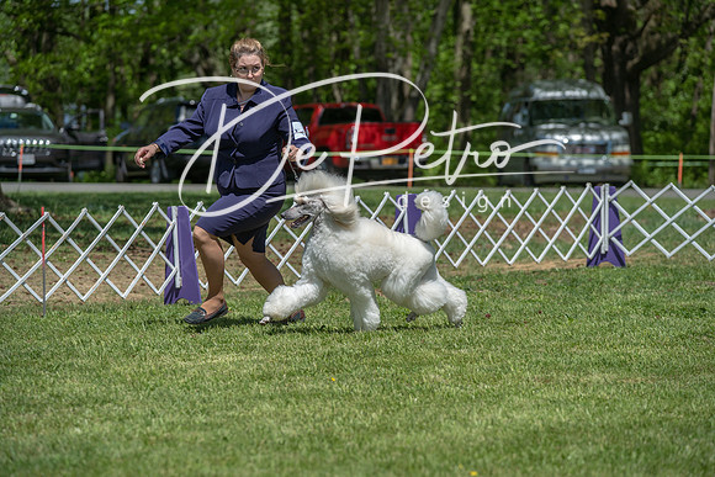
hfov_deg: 15.2
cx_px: 358
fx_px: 2682
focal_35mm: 135
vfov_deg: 10.2
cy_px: 238
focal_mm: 135
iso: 200
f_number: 5
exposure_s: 1/1000
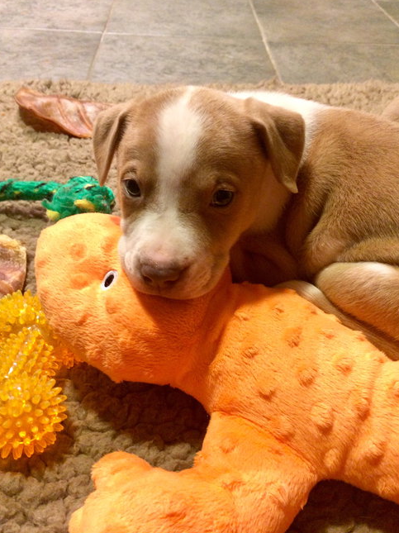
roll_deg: -3.7
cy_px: 266
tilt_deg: -43.3
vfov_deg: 60.0
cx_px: 201
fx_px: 462
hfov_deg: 46.8
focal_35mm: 30
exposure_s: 1/20
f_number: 2.2
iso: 250
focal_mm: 4.15
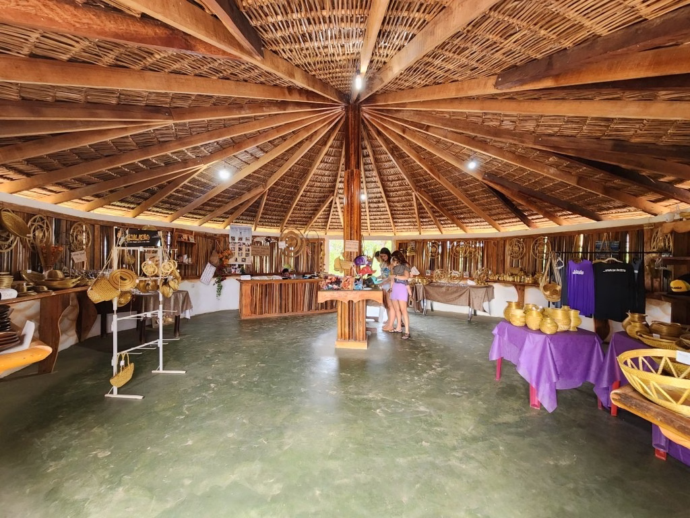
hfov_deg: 106.2
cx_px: 345
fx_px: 259
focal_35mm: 13
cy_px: 259
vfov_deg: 89.9
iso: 250
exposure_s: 1/60
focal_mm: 2.2
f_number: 2.2
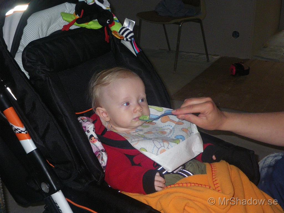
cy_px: 106
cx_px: 142
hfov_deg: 37.5
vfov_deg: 28.6
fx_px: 418
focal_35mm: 51
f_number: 4.4
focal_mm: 9.1
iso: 400
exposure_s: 1/60
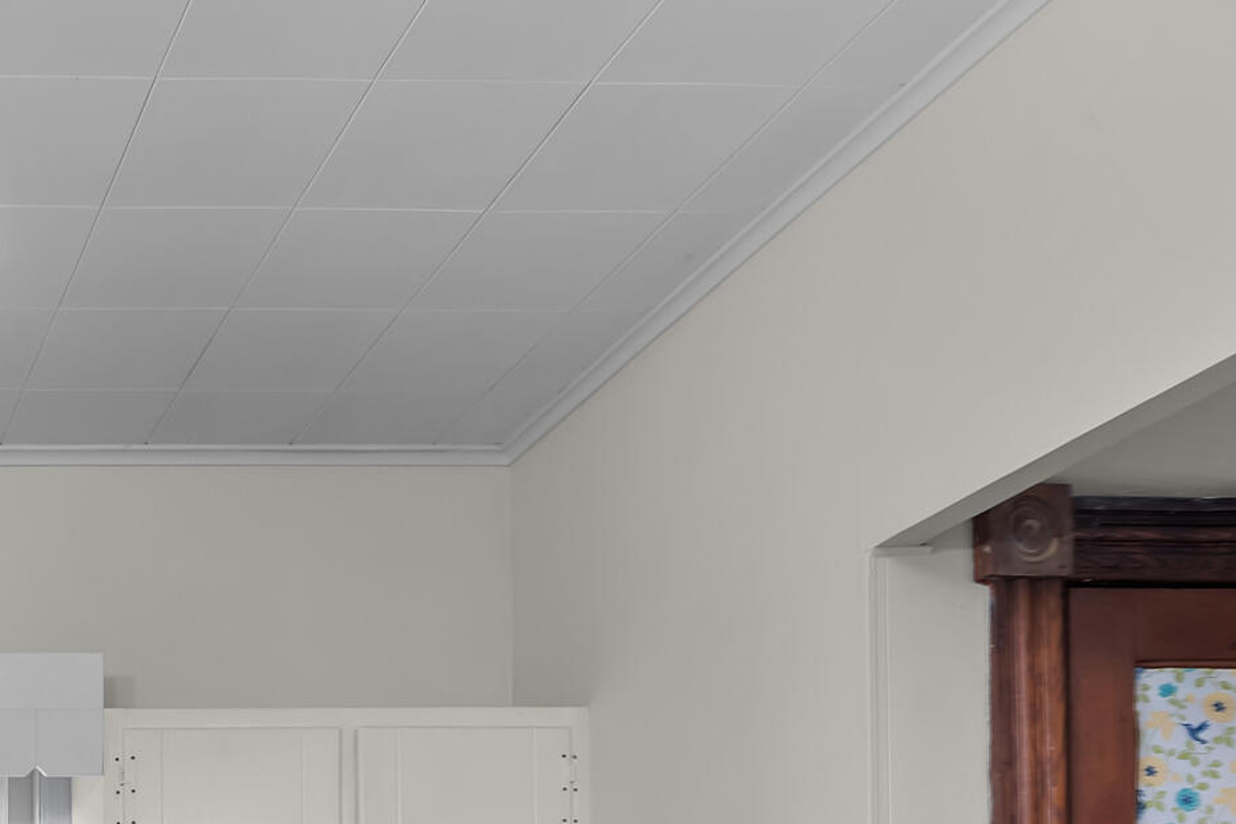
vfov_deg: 26.6
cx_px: -364
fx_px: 1476
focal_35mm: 43
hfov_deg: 33.4
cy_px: 1061
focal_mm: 16
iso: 250
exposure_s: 1/13
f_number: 4
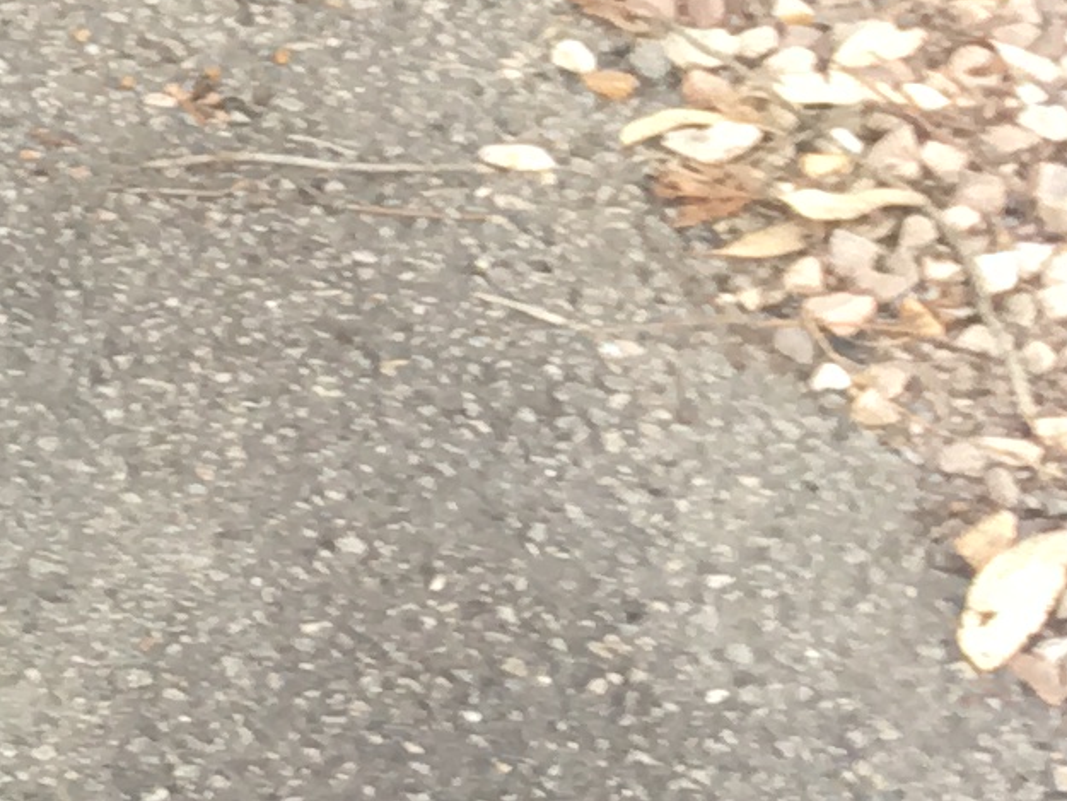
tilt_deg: -44.2
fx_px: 5765
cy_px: 1389
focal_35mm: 187
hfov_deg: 8.6
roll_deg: +1.0
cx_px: -2254
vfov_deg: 7.7
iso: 40
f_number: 2.2
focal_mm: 4.15
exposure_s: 1/33
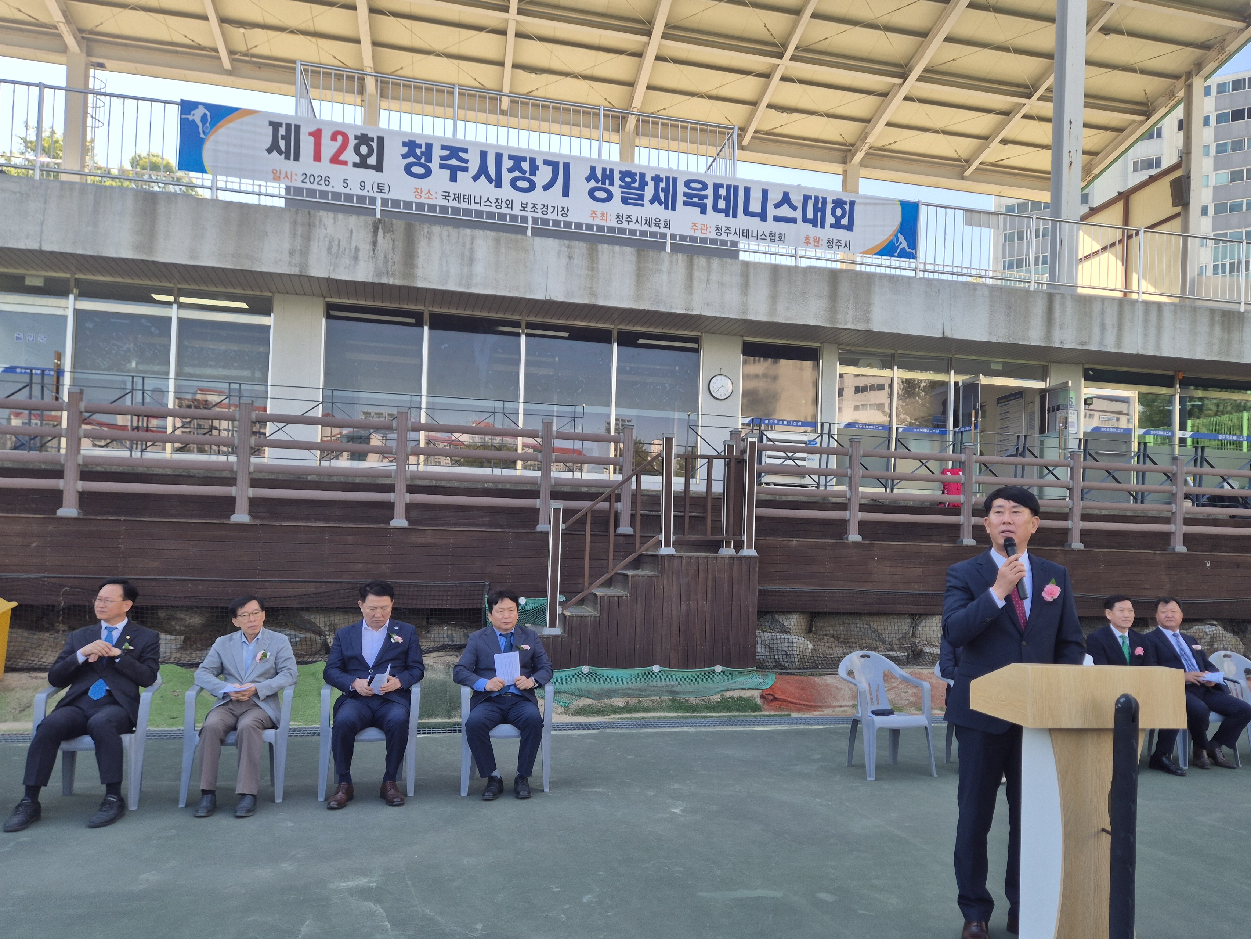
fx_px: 976
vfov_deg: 51.3
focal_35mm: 27
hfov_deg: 64.9
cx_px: 729
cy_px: 514
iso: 25
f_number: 1.8
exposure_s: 1/598
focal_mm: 5.4
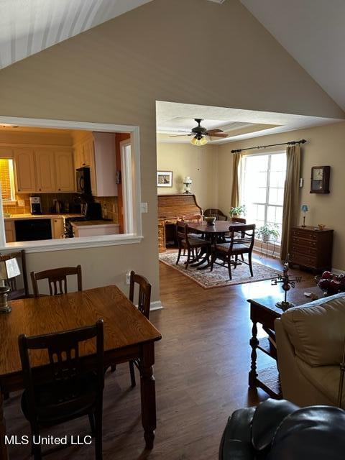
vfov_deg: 71.6
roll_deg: +0.3
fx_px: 319
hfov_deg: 56.8
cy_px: 230
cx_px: 172
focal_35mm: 24
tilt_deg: -8.3
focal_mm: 6.86
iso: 400
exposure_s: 1/60
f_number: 1.78
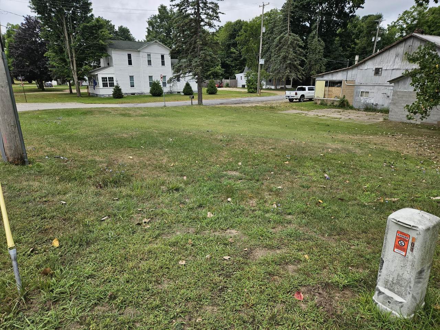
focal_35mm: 23
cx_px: 220
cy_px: 165
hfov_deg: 73.9
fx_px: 292
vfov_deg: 58.9
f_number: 1.8
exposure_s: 1/719
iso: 40
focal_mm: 5.4
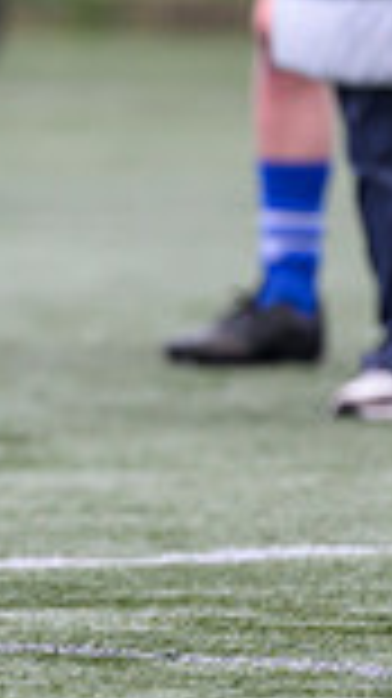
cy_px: 87
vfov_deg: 1.1
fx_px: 35796
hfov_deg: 0.6
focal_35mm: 1934
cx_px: -516
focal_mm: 400
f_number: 3.5
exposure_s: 1/1250
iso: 500
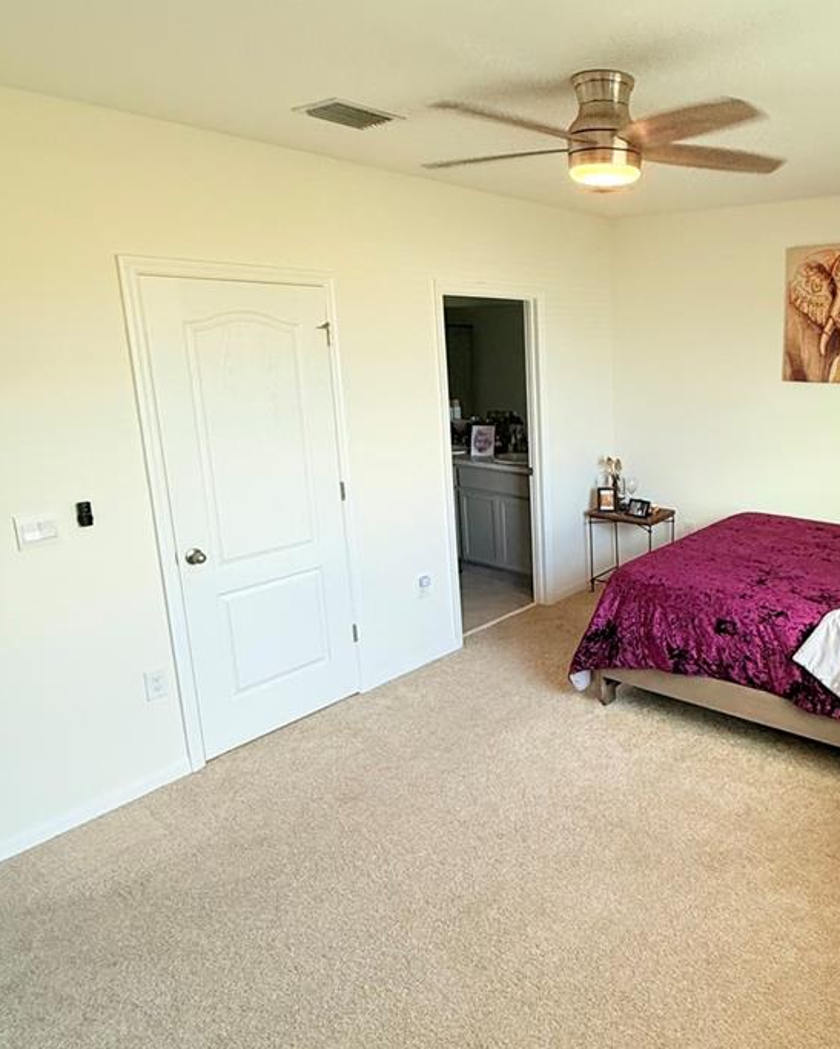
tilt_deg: -12.2
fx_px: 745
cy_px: 501
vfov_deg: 70.2
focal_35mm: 24
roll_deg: -0.2
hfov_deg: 55.0
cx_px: 662
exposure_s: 1/120
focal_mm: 2.22
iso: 320
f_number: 2.2
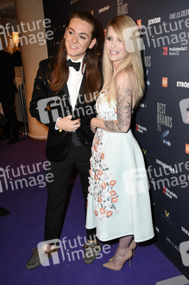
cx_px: 94
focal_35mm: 36
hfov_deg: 36.8
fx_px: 284
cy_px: 142
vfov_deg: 53.2
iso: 640
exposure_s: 1/100
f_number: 4.5
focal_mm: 24
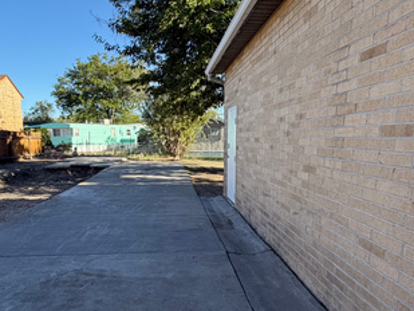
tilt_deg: -5.8
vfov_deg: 47.9
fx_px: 347
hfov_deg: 61.6
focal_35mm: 29
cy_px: 192
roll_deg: +0.9
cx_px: 194
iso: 50
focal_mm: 2.22
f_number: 2.2
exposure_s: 1/502
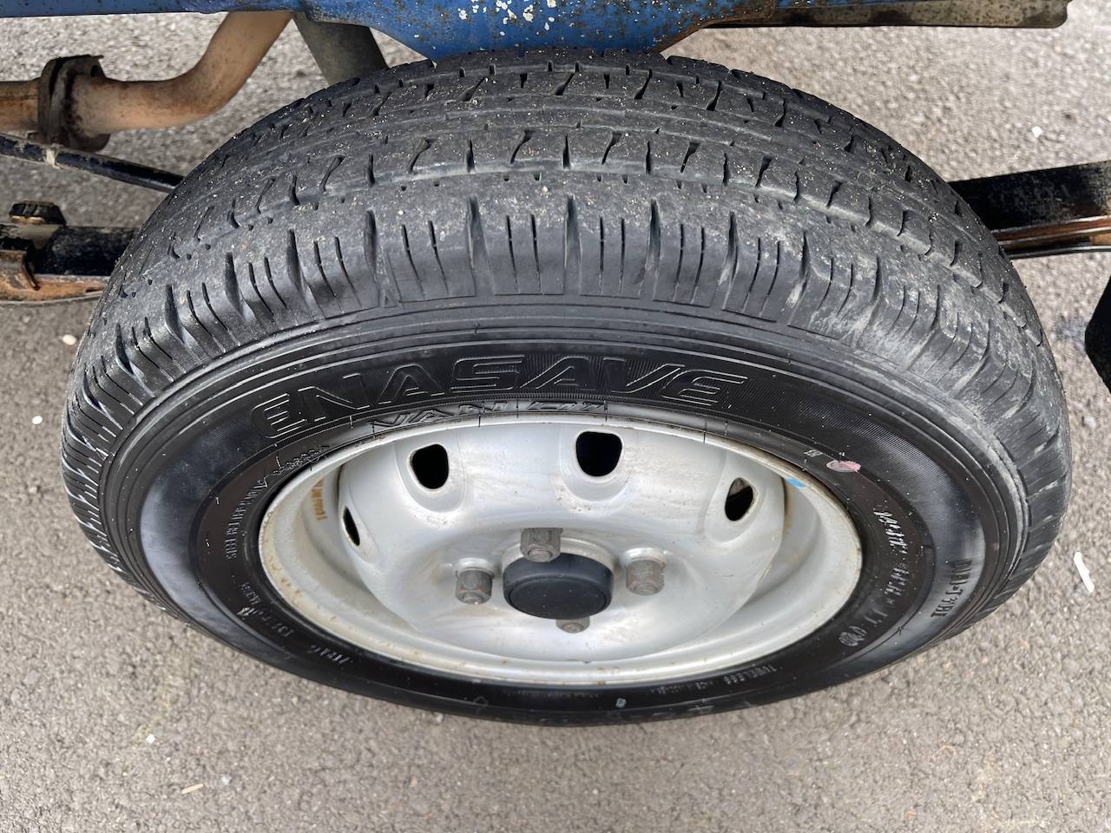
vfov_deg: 54.9
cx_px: 556
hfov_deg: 69.4
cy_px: 416
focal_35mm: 25
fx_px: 802
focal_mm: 5.1
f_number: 1.6
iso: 32
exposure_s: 1/156
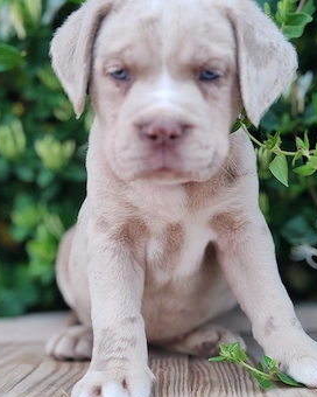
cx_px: 160
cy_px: 206
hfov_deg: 24.6
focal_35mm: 62
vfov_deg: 30.5
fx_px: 727
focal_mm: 6.12
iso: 1000
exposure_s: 1/100
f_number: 2.4
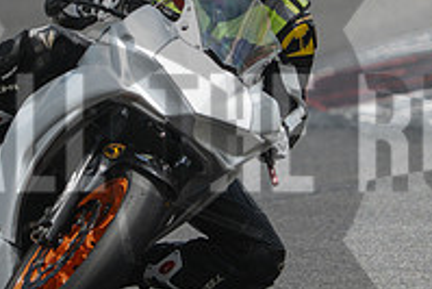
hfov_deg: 1.7
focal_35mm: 1224
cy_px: 136
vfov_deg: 1.1
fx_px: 14698
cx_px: 174
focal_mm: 280
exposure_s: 1/4000
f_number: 2.8
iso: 500
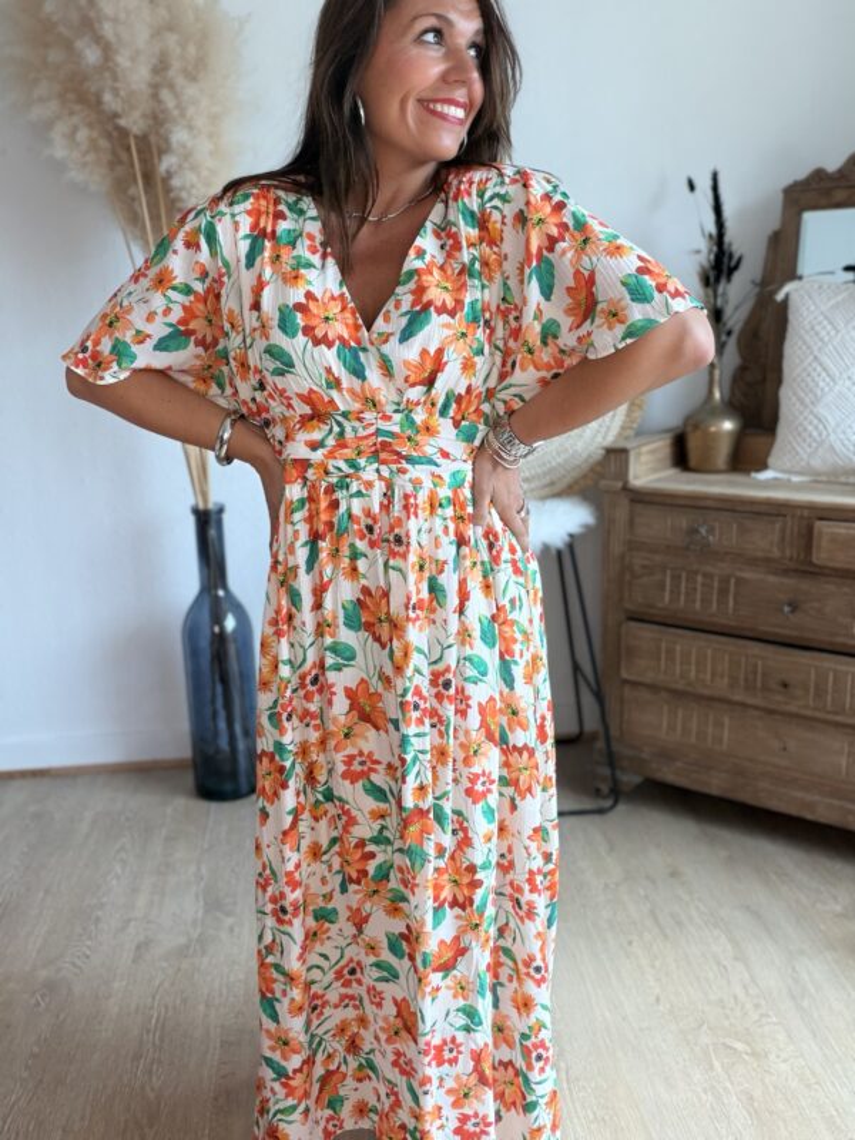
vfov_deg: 60.0
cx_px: 428
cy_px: 570
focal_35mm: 30
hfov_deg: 46.8
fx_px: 988
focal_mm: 2.71
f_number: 1.9
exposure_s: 1/113
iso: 80
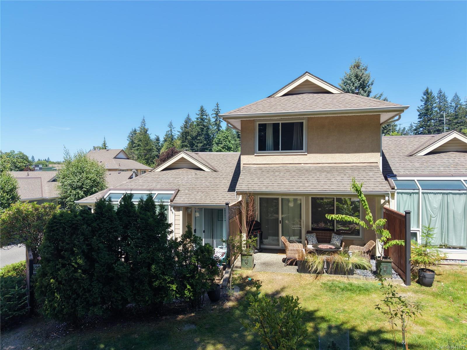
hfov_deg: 71.6
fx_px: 324
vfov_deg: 56.8
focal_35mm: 24
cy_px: 175
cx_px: 234
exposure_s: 1/3000
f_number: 1.8
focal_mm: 8.67
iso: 280
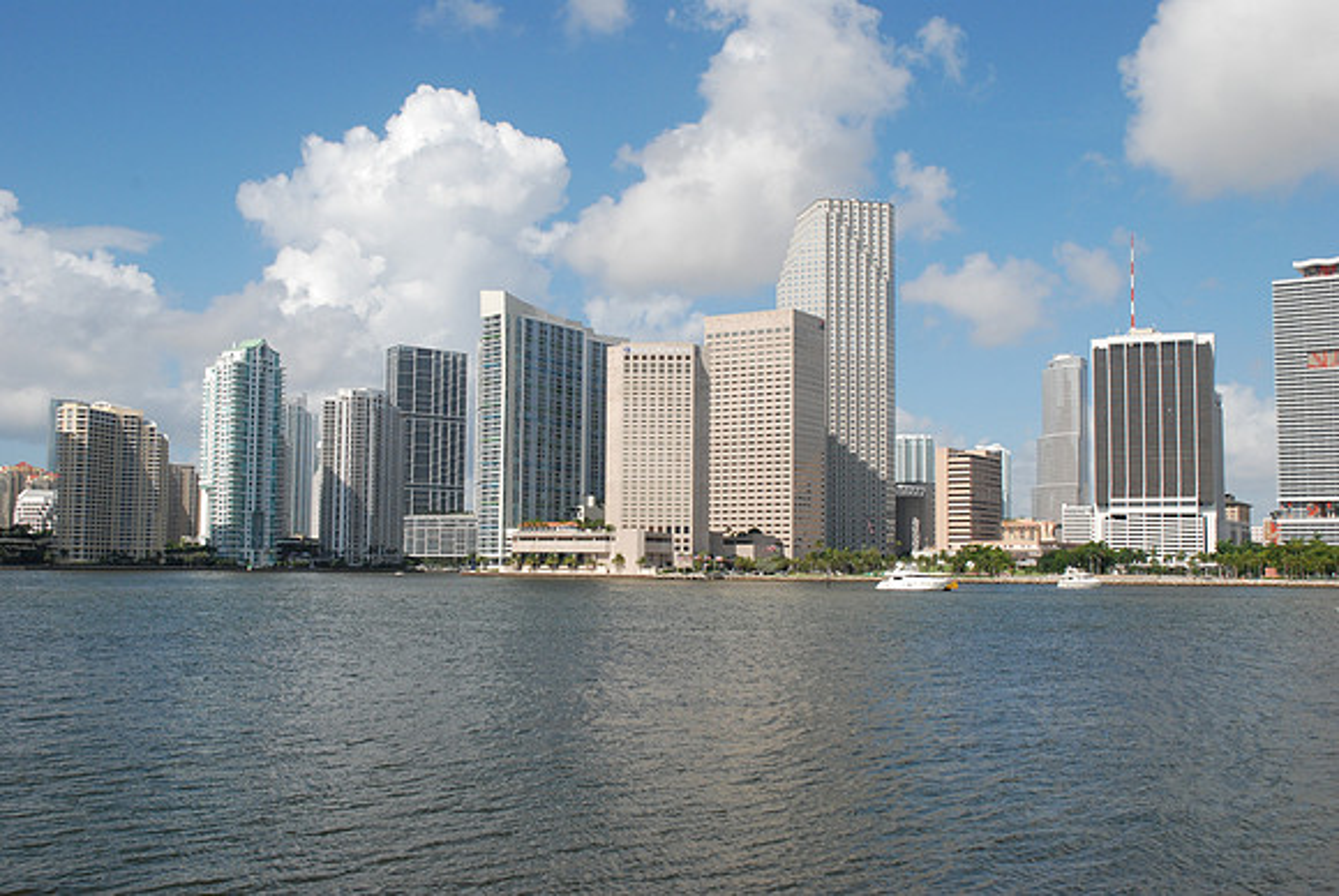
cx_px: 670
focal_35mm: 38
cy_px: 448
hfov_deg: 51.2
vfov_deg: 35.6
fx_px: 1396
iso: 320
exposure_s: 1/500
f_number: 11
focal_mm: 25
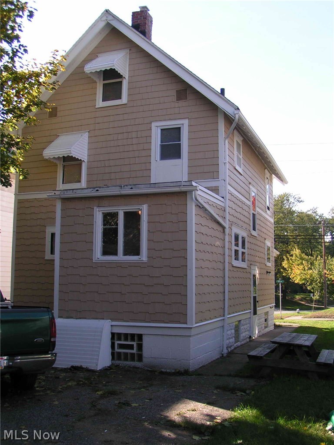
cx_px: 167
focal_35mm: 38
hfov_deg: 37.7
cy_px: 222
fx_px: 489
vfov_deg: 49.0
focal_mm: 5.8
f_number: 5.6
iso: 50
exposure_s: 1/125
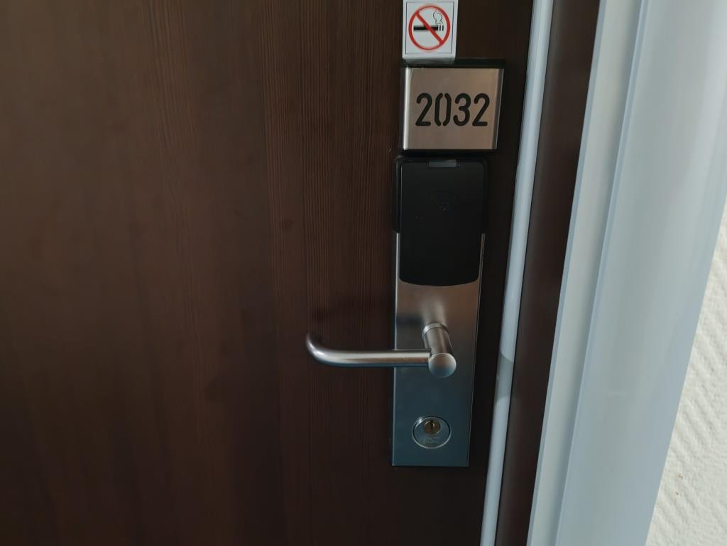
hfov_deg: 65.3
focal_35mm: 27
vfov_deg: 51.4
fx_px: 567
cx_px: 364
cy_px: 273
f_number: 1.9
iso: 5000
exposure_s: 1/33
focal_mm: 6.12
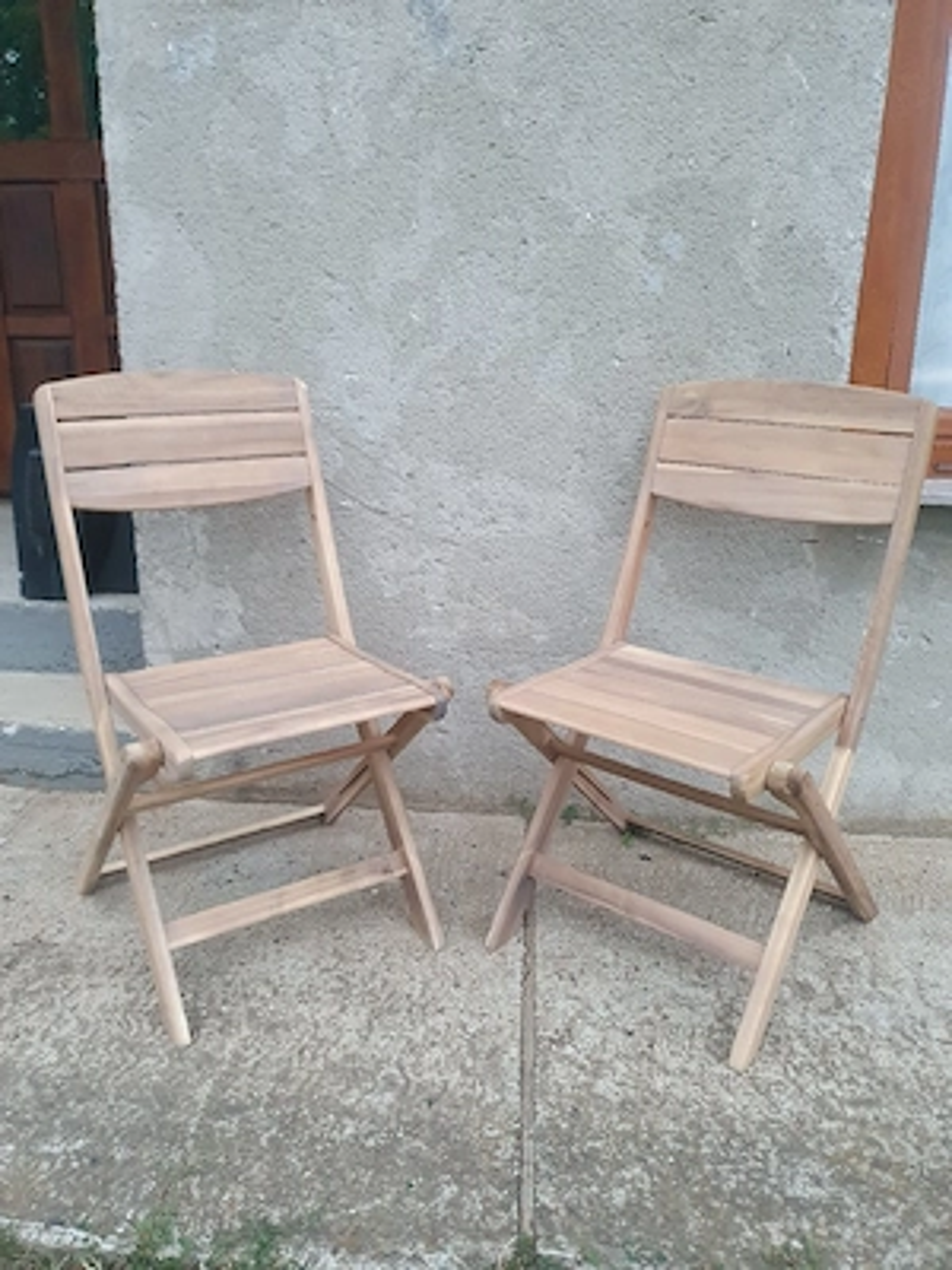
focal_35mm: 26
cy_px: 635
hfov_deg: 53.1
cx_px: 476
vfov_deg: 67.3
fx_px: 953
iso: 500
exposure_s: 1/50
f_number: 1.5
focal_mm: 4.32
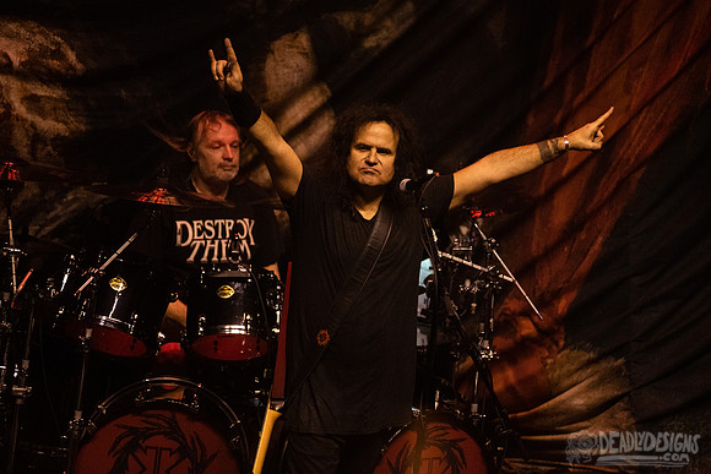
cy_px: 203
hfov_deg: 9.0
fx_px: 4515
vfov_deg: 6.0
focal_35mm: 229
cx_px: 369
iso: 3200
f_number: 3.2
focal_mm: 200
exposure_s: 1/100
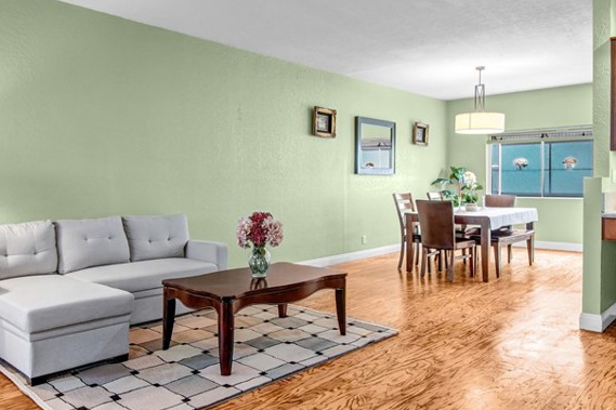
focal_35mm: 27
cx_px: 262
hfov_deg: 67.0
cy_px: 191
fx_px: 462
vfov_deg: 47.9
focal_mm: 10
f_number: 8
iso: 400
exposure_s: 1/2.5
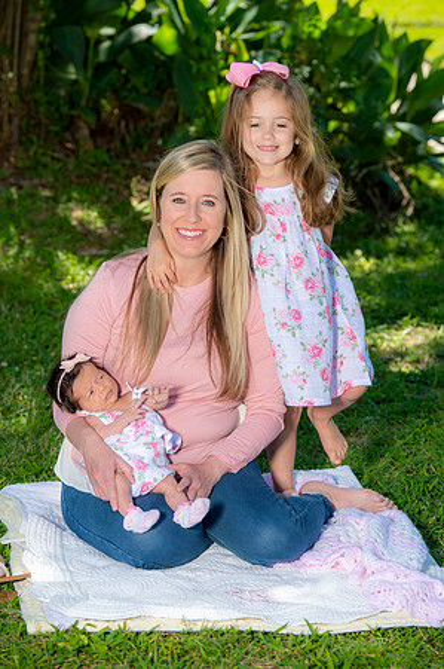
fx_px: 2225
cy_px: 334
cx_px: 222
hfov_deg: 11.4
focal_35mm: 120
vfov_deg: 17.1
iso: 100
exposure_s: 1/160
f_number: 5.6
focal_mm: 120
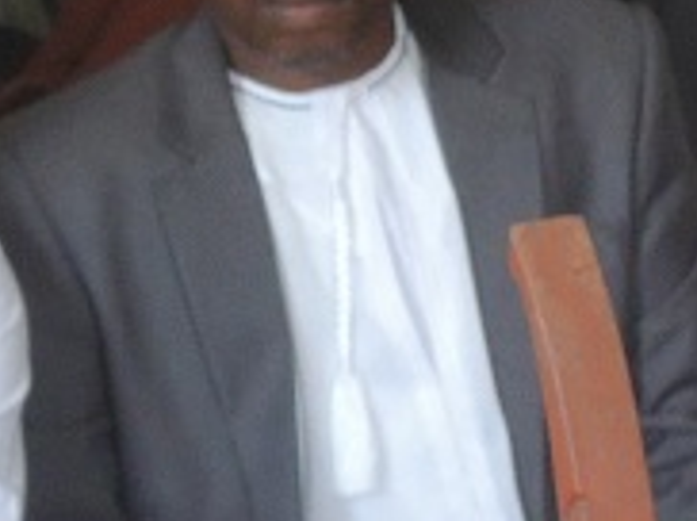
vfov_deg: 3.6
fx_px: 8285
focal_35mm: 412
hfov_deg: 4.8
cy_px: 260
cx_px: 686
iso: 800
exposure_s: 1/20
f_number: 5.5
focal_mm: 17.9
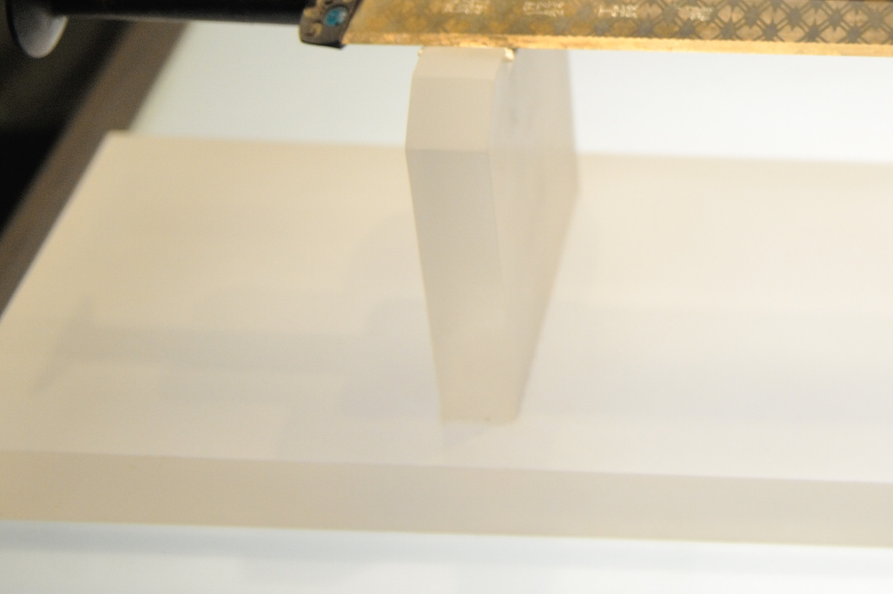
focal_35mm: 84
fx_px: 2083
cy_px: -106
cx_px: 949
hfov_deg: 23.0
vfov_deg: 15.7
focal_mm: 32
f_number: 2.8
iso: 1000
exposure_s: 1/250
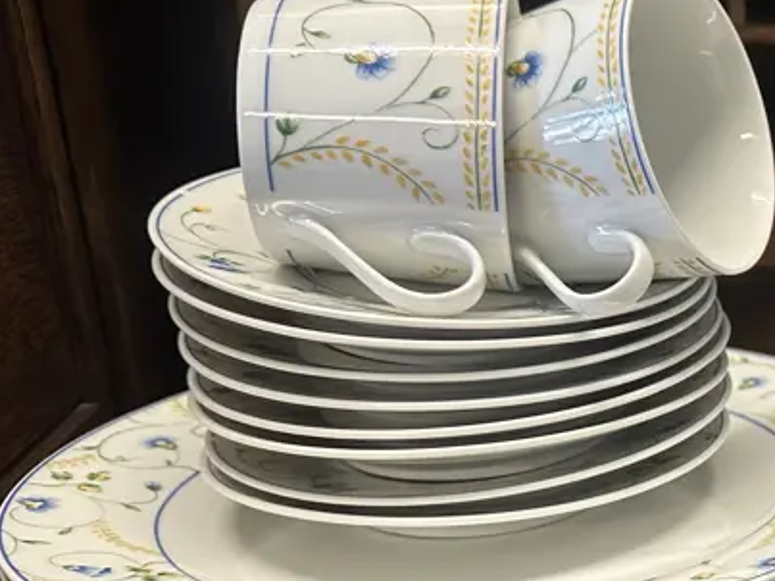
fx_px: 1365
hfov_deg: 27.4
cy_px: 458
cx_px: 958
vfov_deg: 23.7
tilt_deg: -20.5
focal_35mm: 61
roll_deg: -0.8
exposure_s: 1/50
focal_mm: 6.86
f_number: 1.78
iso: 200
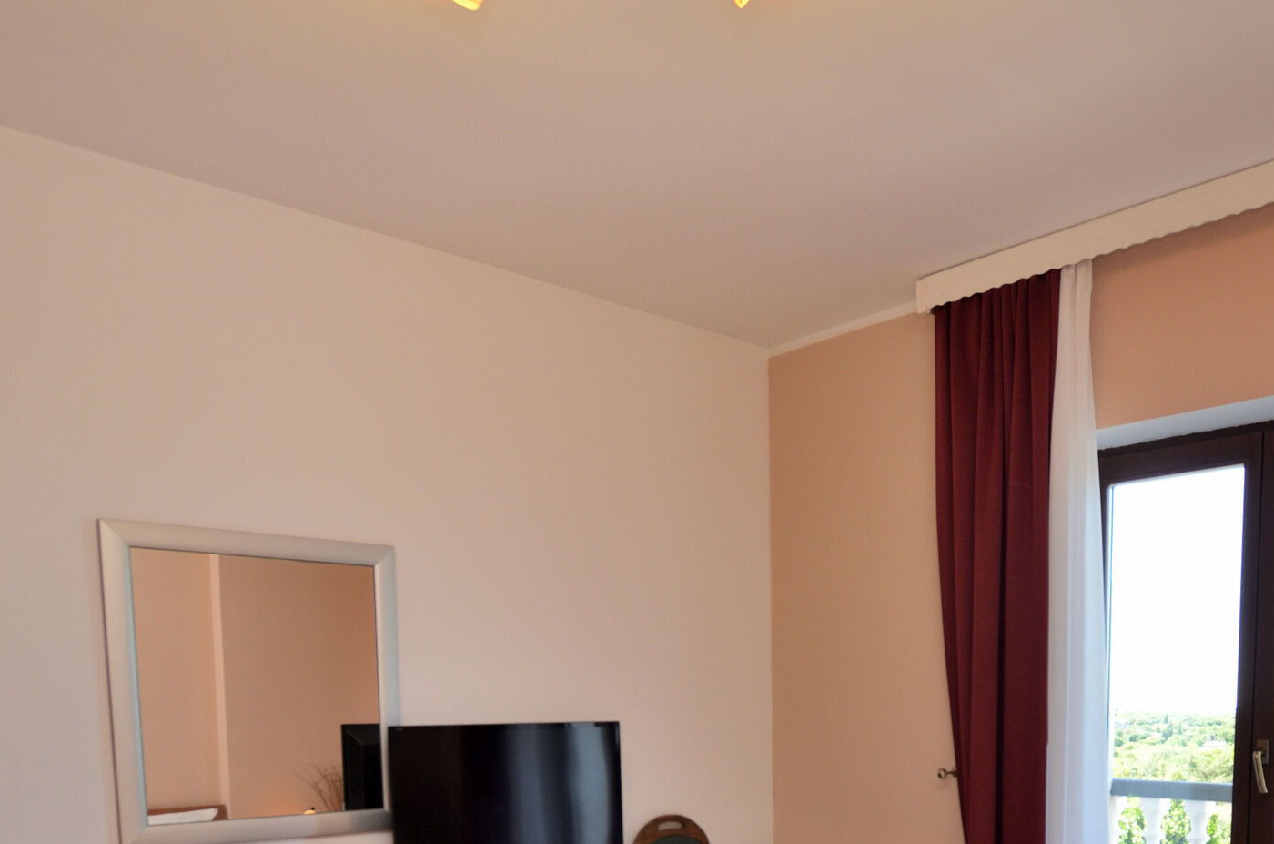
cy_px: 842
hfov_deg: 61.5
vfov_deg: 38.6
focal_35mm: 30
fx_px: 1059
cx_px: 766
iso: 200
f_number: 4.5
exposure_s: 1/80
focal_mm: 10
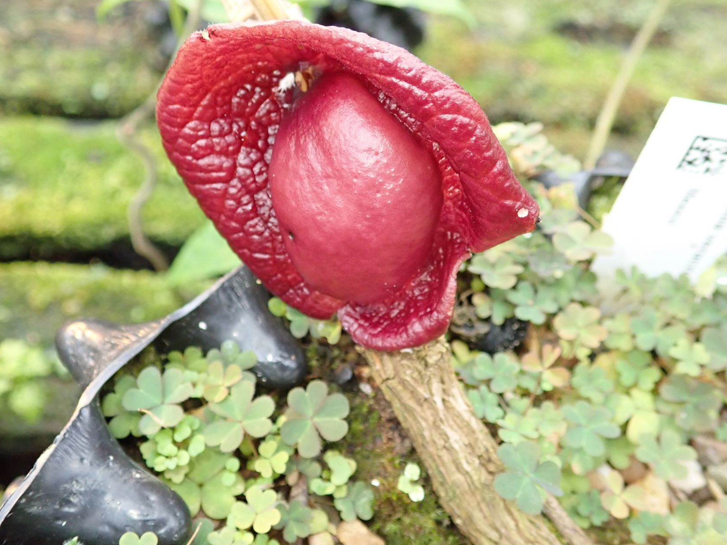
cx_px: 357
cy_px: 220
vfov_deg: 39.5
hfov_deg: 51.4
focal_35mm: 36
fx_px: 756
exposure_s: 1/125
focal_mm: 5.5
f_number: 2.3
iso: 640
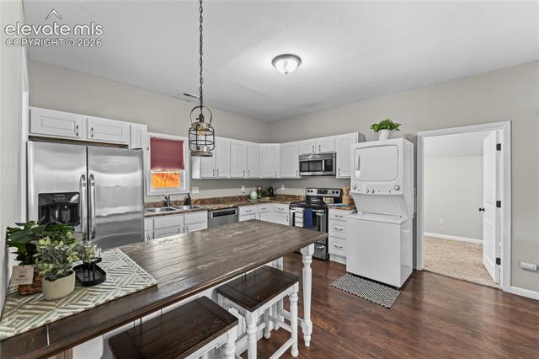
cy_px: 180
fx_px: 209
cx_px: 270
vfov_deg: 81.1
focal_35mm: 14
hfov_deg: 104.3
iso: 800
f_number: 8
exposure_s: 1/1.25
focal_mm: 14
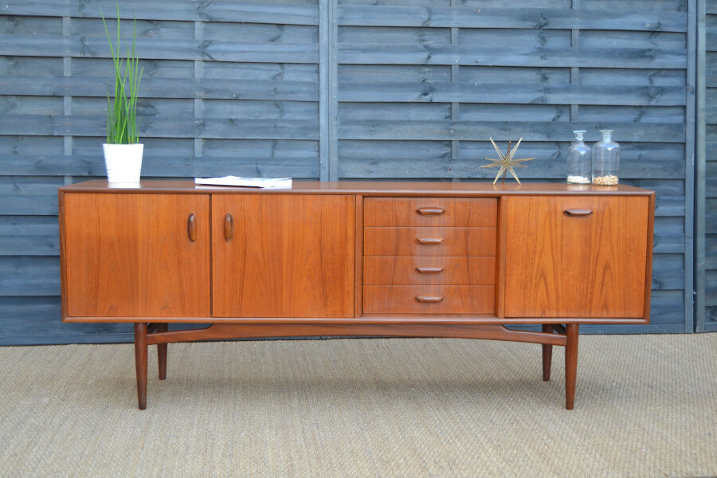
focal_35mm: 46
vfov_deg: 28.9
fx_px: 926
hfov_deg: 42.3
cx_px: 358
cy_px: 239
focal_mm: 31
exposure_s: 1/100
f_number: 5
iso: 400
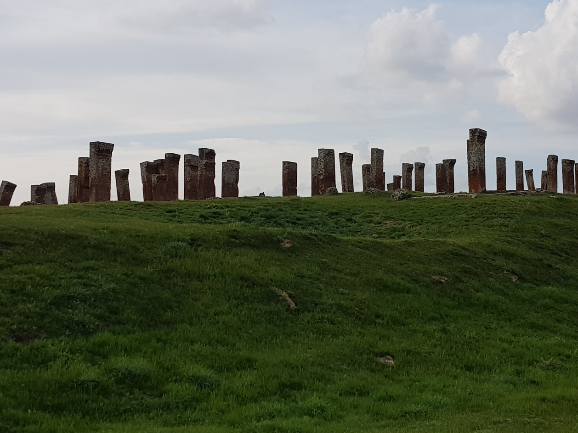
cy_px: 193
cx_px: 317
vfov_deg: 45.4
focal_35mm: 31
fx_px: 518
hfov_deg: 58.2
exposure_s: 1/1252
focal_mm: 4.2
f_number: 1.7
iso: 40
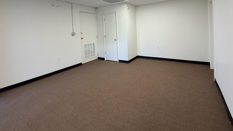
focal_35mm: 19
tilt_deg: -0.6
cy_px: 31
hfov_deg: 89.5
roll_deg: +2.6
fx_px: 117
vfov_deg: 55.3
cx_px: 119
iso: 160
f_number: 2.2
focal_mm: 2.22
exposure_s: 1/120
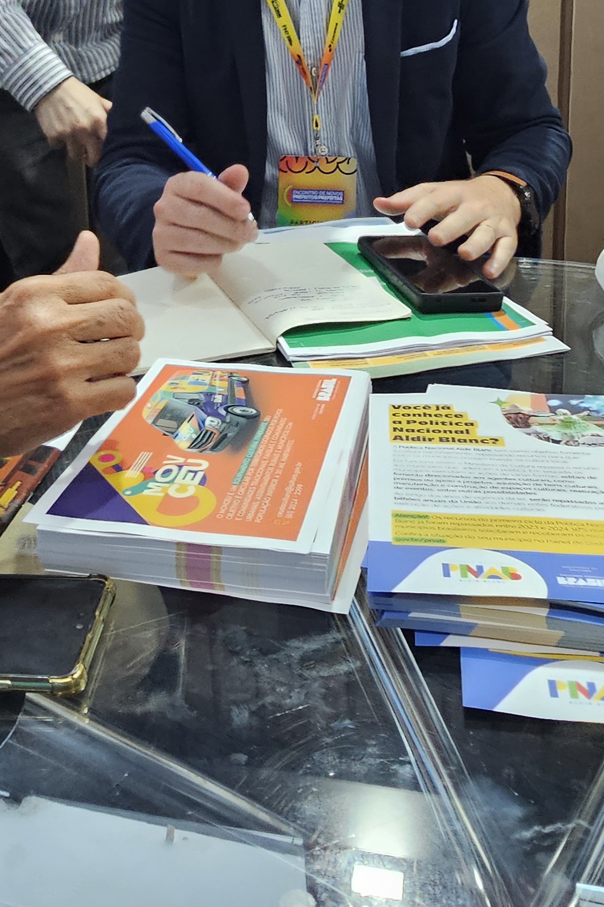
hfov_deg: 38.7
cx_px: 243
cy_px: 135
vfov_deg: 51.0
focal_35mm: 34
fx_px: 856
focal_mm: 2.2
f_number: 2.2
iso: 250
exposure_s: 1/60
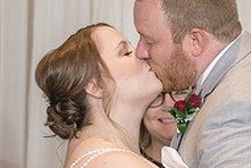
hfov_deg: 3.7
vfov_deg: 2.5
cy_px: 183
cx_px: 209
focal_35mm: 560
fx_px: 3907
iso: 2000
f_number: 4
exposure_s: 1/200
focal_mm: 159
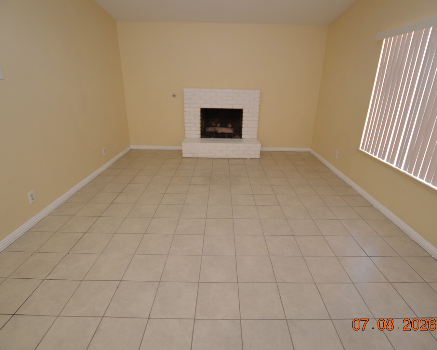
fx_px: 220
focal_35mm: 17
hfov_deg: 89.6
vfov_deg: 77.0
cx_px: 221
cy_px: 175
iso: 450
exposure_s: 1/60
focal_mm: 10
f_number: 3.5
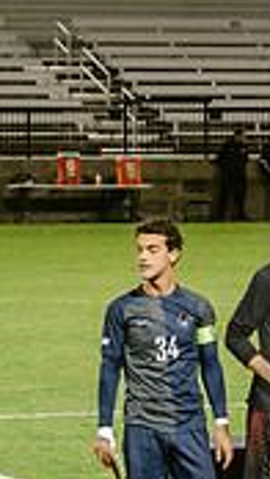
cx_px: 817
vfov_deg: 6.0
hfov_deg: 3.3
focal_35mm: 362
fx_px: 4603
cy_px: 291
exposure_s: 1/200
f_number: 4.5
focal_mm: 70
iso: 2000
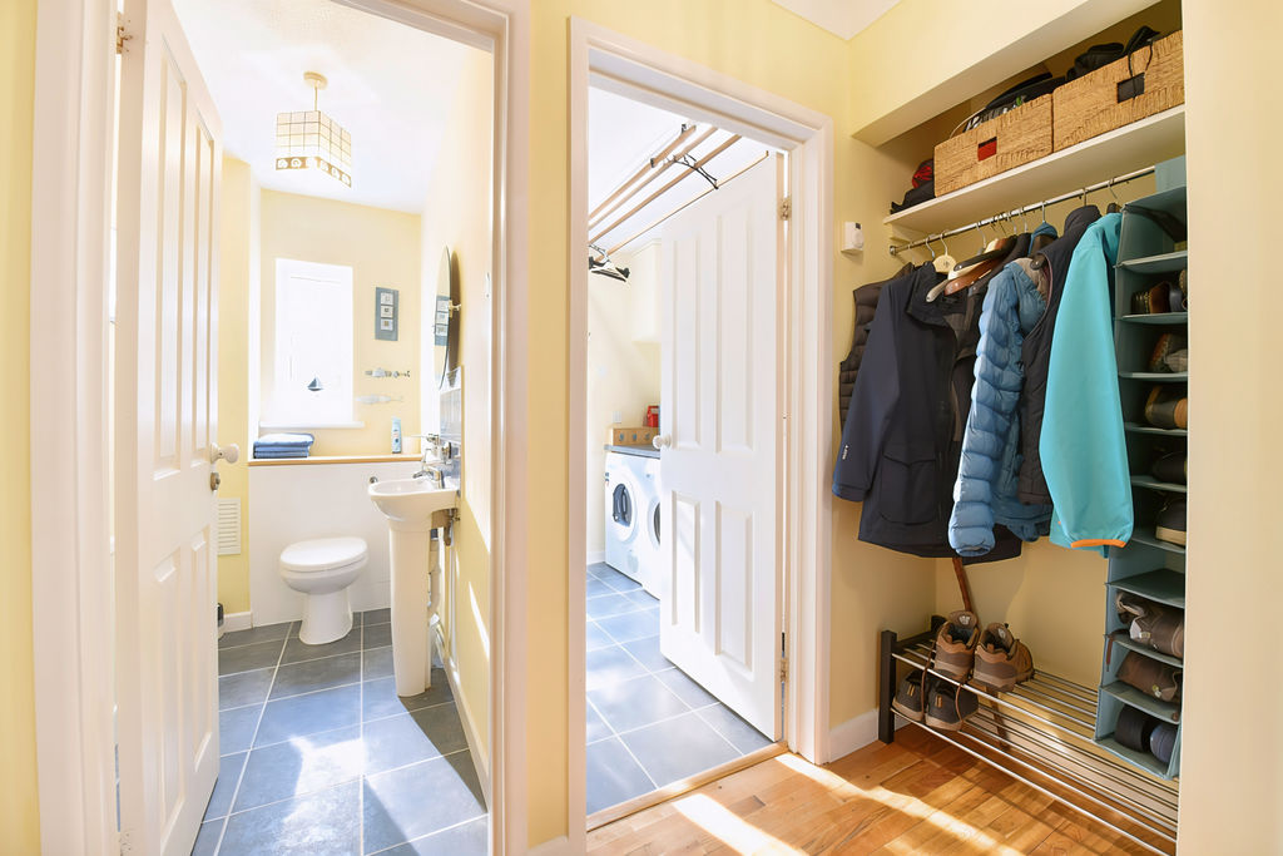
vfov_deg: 81.2
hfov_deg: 104.2
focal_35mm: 14
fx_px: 499
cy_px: 428
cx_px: 642
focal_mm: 14
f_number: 9
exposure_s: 1/15
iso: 250
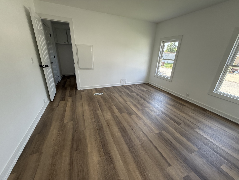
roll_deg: -3.2
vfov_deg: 85.7
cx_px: 120
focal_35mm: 14
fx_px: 97
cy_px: 90
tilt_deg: -20.6
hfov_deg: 102.1
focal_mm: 2.22
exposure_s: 1/120
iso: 64
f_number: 2.2
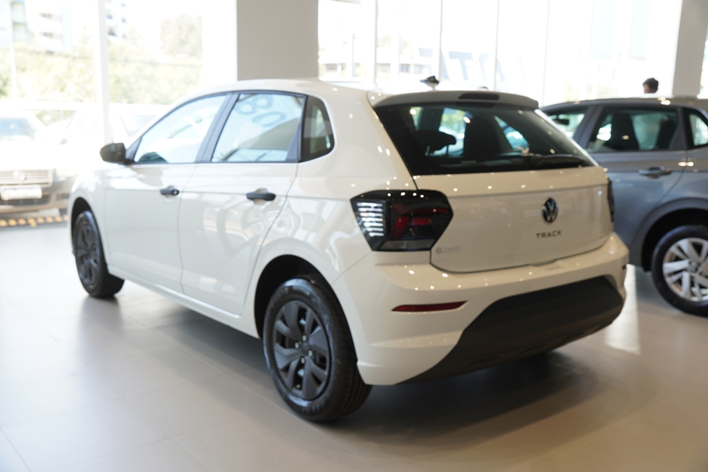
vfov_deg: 36.9
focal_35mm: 36
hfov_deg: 53.1
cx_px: 354
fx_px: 708
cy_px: 236
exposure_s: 1/80
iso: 160
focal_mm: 24
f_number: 4
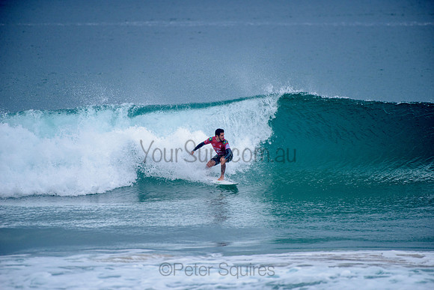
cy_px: 145
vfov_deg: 2.8
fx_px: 6029
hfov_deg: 4.1
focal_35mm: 500
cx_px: 217
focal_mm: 500
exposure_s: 1/2000
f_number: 5.6
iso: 360
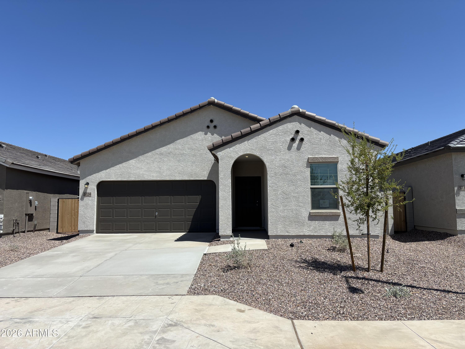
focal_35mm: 26
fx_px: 349
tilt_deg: +5.9
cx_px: 232
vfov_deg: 53.1
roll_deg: -0.2
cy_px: 174
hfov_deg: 67.3
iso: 50
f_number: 1.6
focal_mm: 5.96
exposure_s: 1/5348
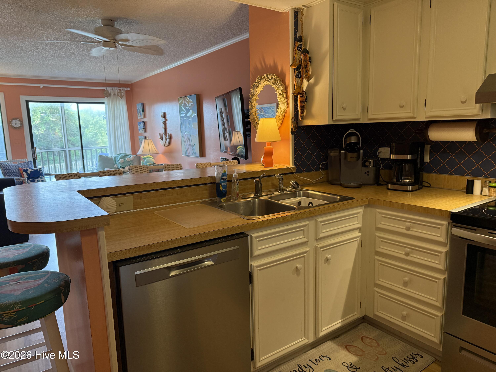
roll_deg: +1.4
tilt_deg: -8.7
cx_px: 248
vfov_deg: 56.8
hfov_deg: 71.6
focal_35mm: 24
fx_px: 344
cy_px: 186
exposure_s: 1/120
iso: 250
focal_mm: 6.76
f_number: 1.78
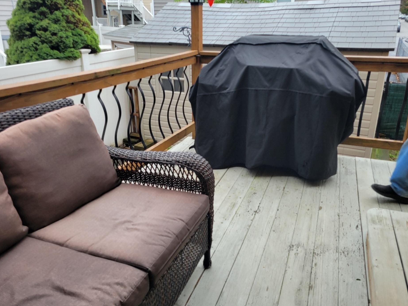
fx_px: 342
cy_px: 139
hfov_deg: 61.6
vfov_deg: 48.2
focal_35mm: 29
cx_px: 220
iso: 40
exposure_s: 1/132
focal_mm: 5.4
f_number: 1.8
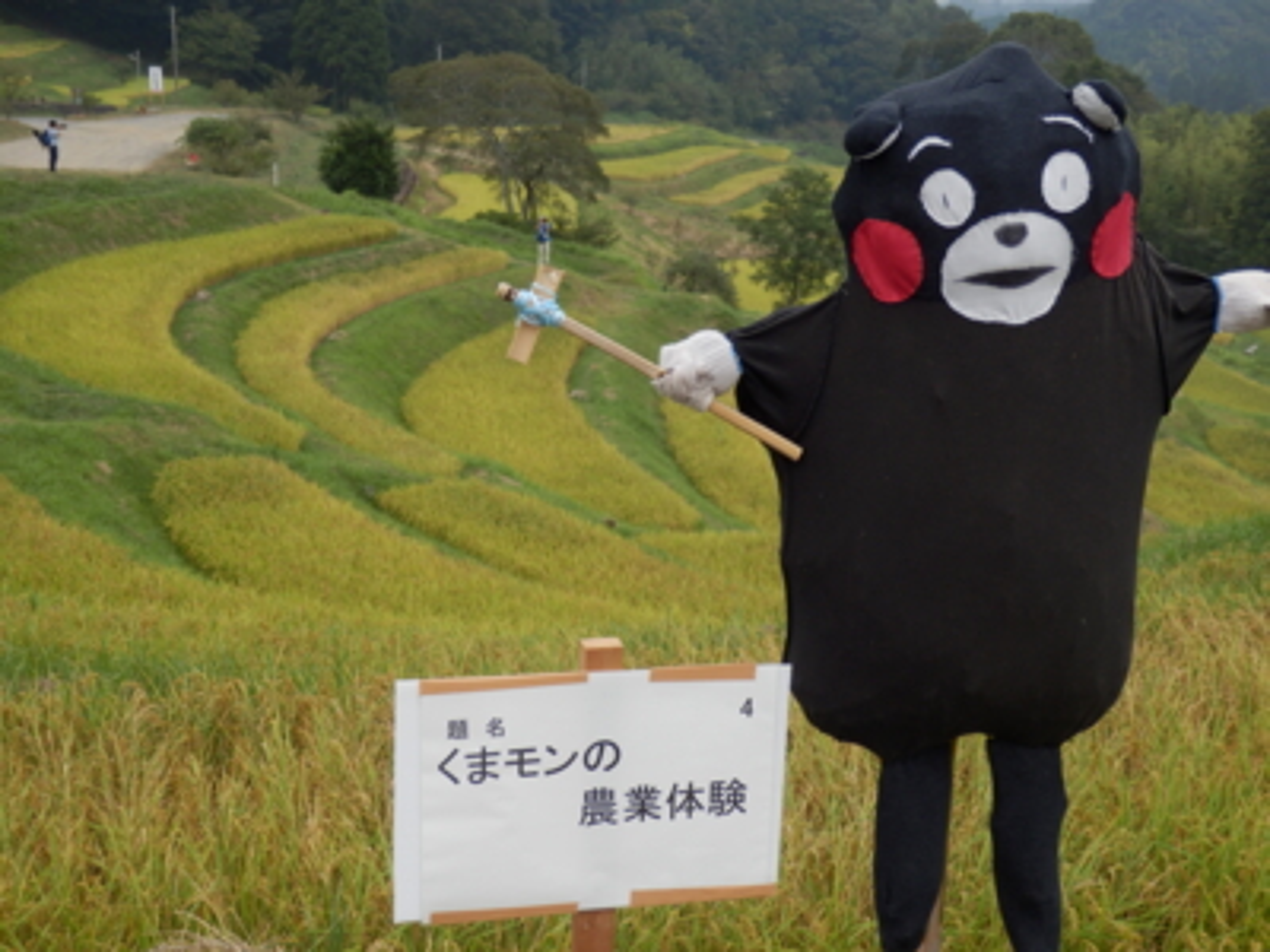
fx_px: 1981
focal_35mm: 54
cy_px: 476
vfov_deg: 27.0
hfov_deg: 35.5
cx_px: 635
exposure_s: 1/100
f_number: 4.1
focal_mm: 9.8
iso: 80
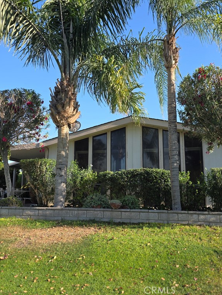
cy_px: 147
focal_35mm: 31
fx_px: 265
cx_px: 105
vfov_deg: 58.4
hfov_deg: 45.4
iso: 80
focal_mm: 6.3
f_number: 1.7
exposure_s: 1/1946
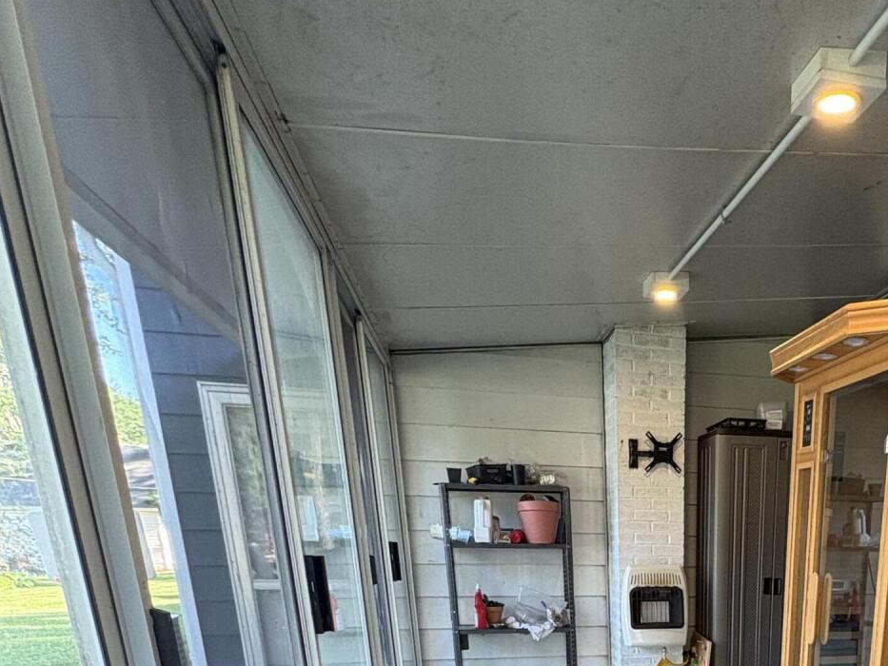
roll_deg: -0.7
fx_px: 770
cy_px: 790
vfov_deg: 36.6
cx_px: 701
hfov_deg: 56.0
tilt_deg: -17.1
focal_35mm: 30
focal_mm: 2.22
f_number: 2.2
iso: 200
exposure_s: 1/120
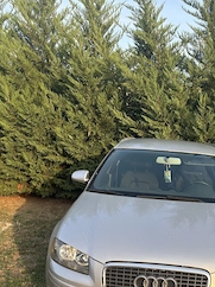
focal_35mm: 43
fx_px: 357
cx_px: 160
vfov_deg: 41.9
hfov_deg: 32.9
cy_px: 230
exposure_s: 1/318
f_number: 1.6
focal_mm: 5.96
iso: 50
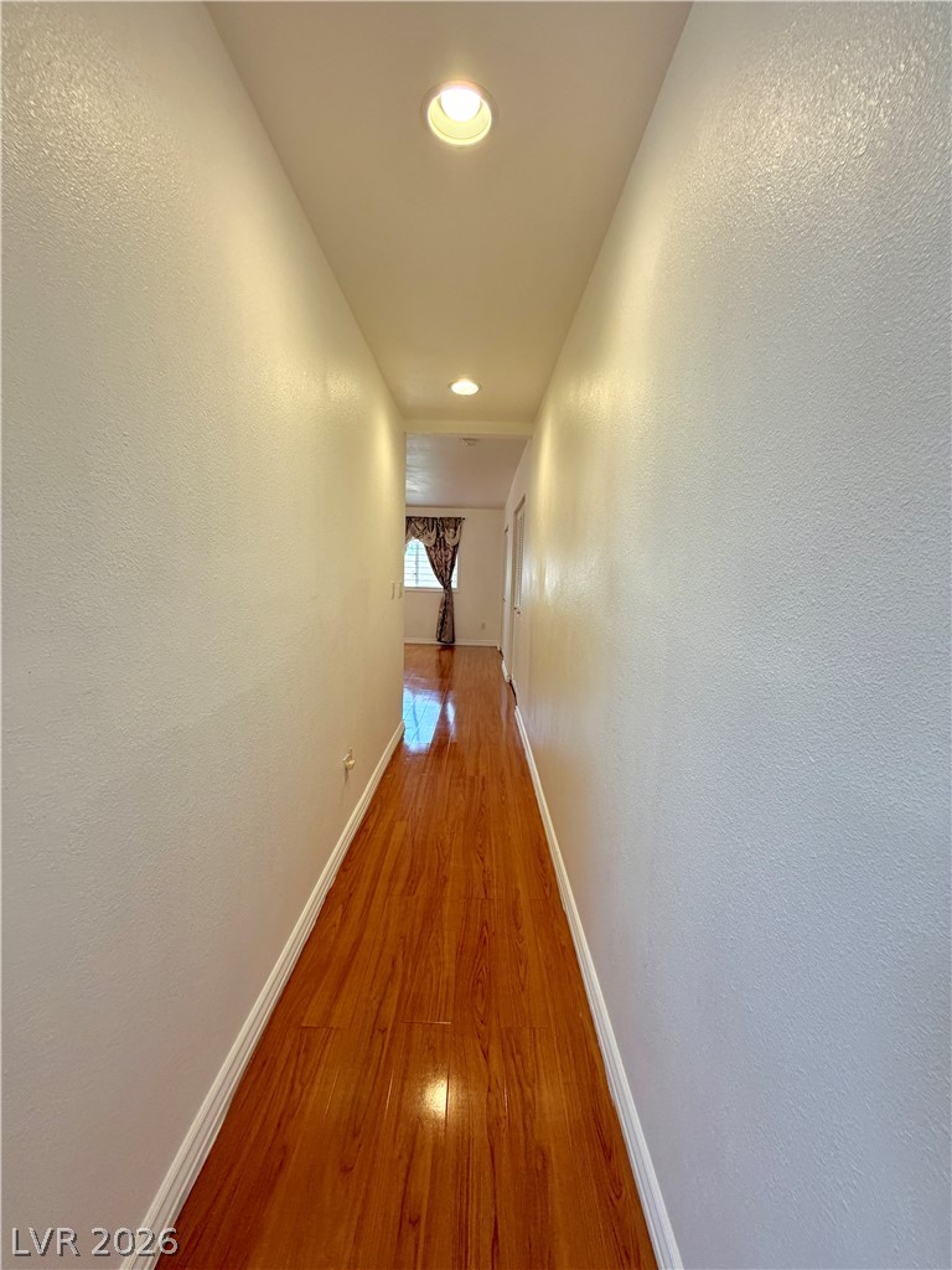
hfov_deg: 85.7
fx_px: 513
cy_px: 635
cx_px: 476
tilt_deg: -7.1
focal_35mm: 14
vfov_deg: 102.1
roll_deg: -1.2
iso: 250
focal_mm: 2.22
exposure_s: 1/120
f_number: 2.2
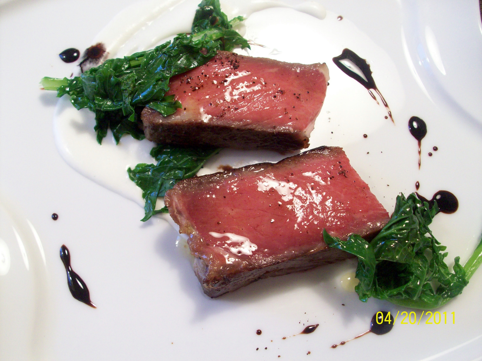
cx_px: 241
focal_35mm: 34
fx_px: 473
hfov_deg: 54.0
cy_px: 180
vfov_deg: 41.8
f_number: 2.8
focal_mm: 5.7
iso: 160
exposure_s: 1/25.8
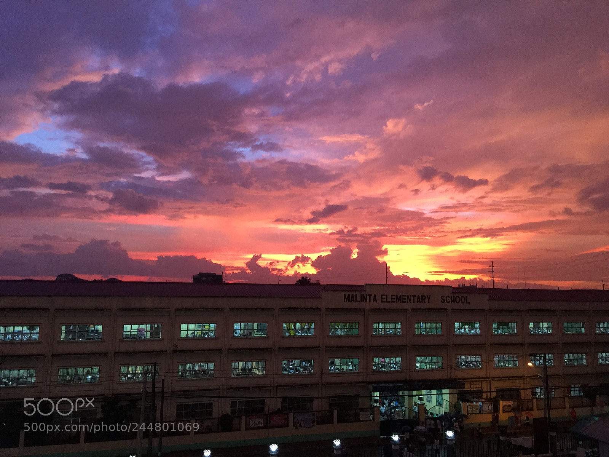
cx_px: 304
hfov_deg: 61.7
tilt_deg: +7.2
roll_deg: -1.5
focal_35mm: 29
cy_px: 228
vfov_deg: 48.2
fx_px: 510
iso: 125
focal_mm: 4.15
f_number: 2.2
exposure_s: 1/10
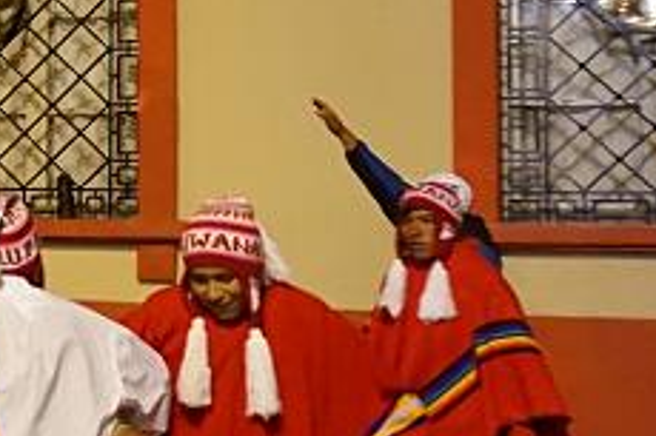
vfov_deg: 12.1
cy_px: 97
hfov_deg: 14.9
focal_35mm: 113
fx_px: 2058
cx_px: -642
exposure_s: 1/50
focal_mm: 16
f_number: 3.5
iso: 3200
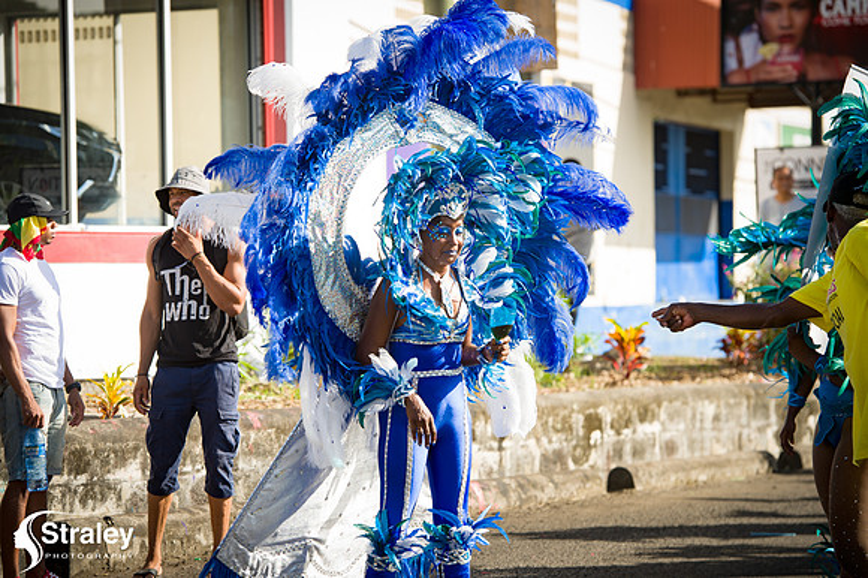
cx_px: 434
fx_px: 3374
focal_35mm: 140
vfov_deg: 9.8
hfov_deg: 14.7
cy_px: 289
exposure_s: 1/200
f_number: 5.6
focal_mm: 140
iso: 100
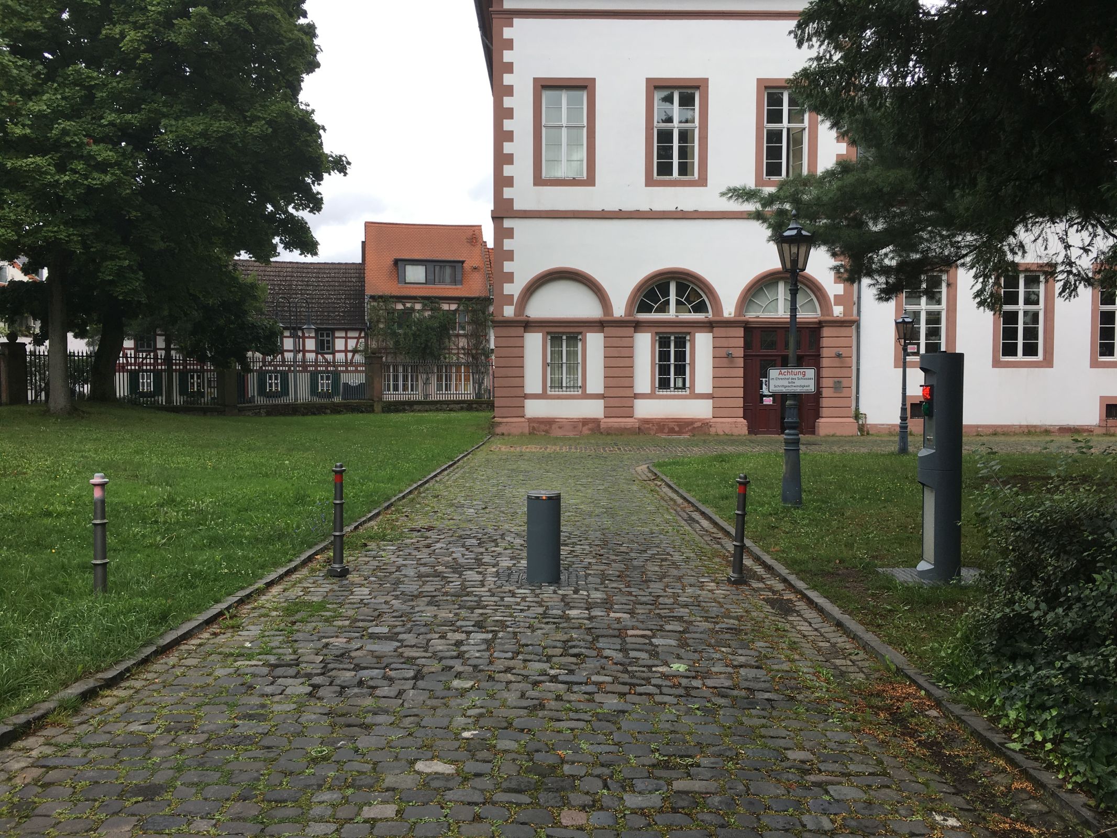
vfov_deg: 48.2
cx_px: 558
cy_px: 419
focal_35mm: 29
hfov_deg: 61.7
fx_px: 936
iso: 25
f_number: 2.2
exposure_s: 1/463
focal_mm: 4.15
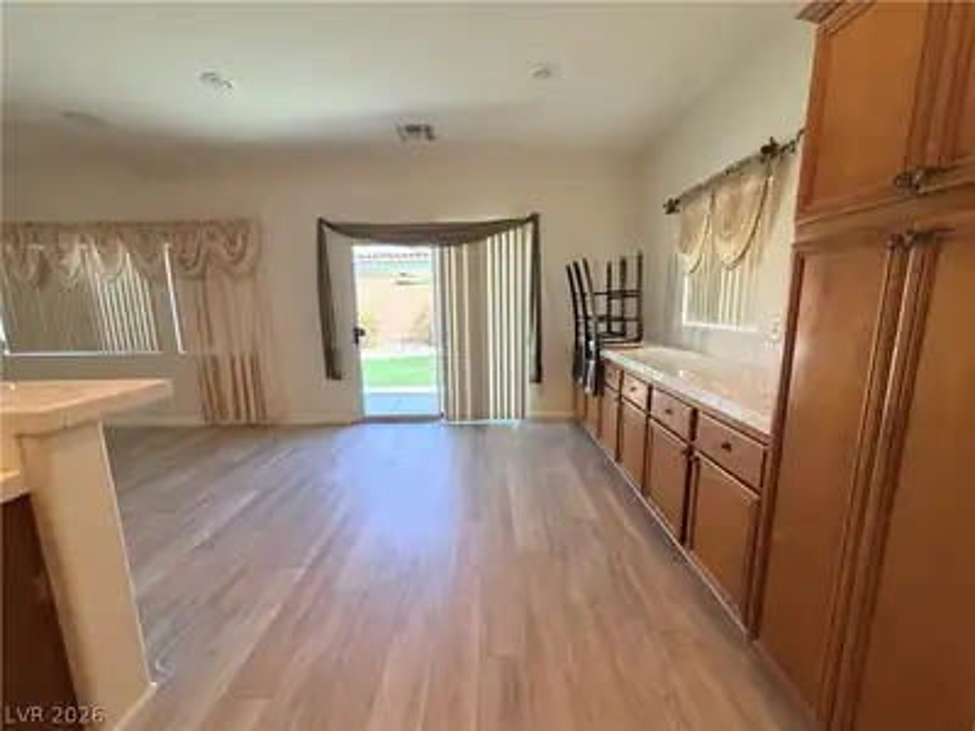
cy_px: 366
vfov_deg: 85.7
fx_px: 394
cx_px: 488
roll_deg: +1.0
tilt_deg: -9.1
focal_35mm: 14
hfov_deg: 102.1
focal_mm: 2.22
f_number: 2.2
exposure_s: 1/120
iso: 250
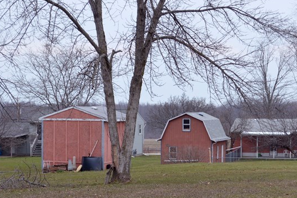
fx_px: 1055
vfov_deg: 10.7
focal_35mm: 128
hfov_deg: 16.0
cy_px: 152
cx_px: 198
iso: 200
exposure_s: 1/160
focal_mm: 42
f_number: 6.3
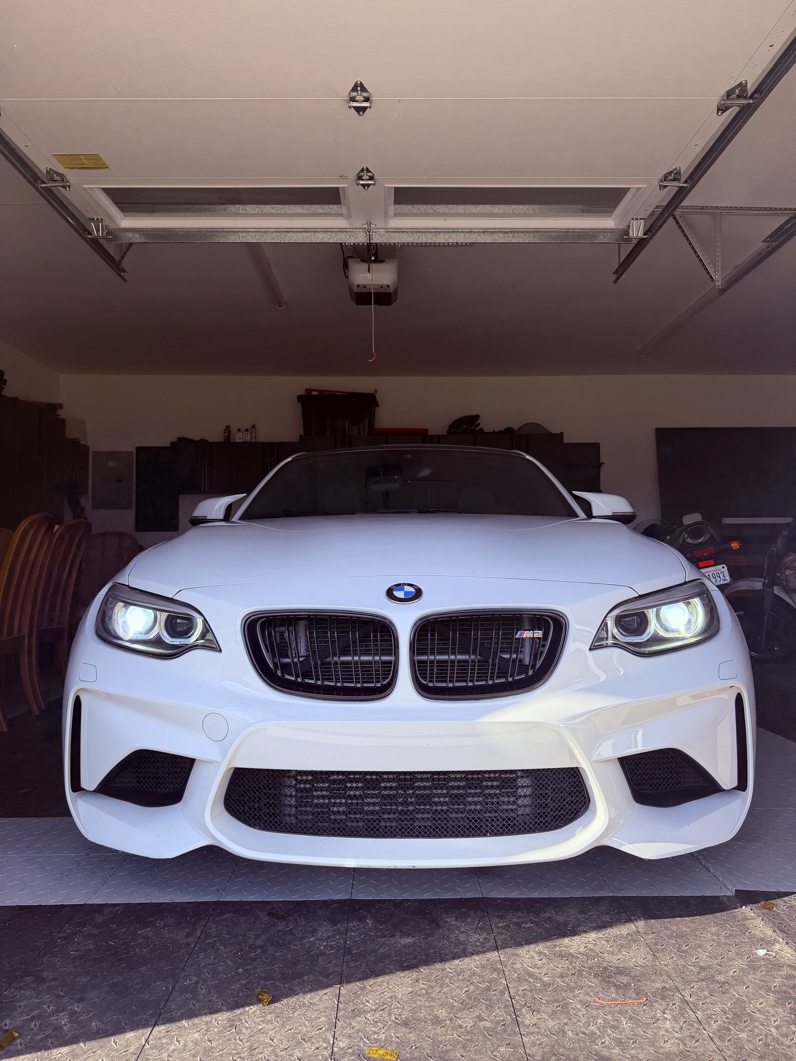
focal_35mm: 24
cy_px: 530
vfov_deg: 71.6
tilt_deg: +1.1
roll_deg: -0.5
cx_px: 398
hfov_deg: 56.8
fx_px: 736
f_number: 1.78
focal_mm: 6.76
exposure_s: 1/1174
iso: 100
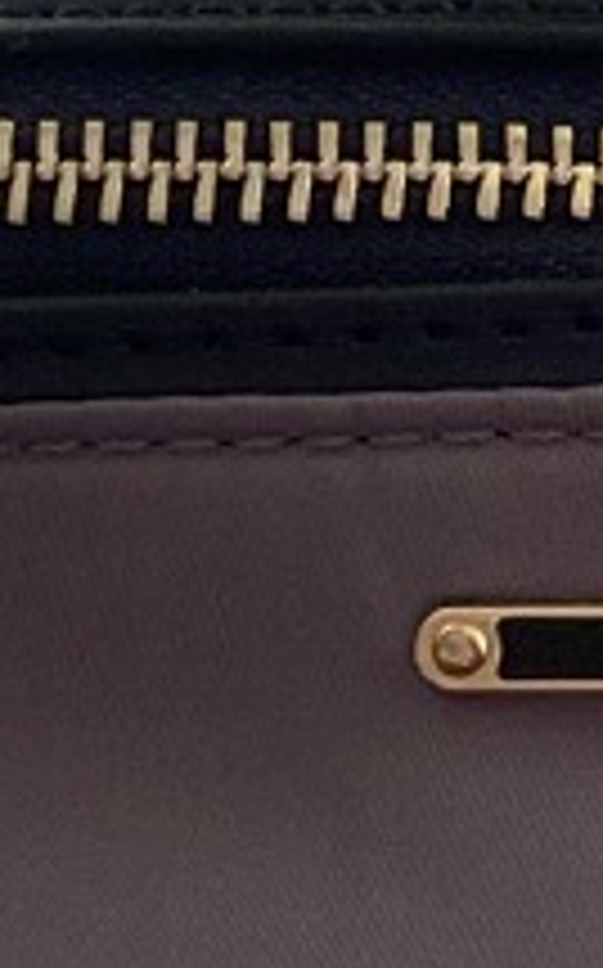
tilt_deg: -36.3
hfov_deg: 6.3
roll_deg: +4.5
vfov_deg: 10.2
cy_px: 504
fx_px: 5401
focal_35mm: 205
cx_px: 1066
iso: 125
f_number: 1.8
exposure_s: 1/100
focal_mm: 4.25
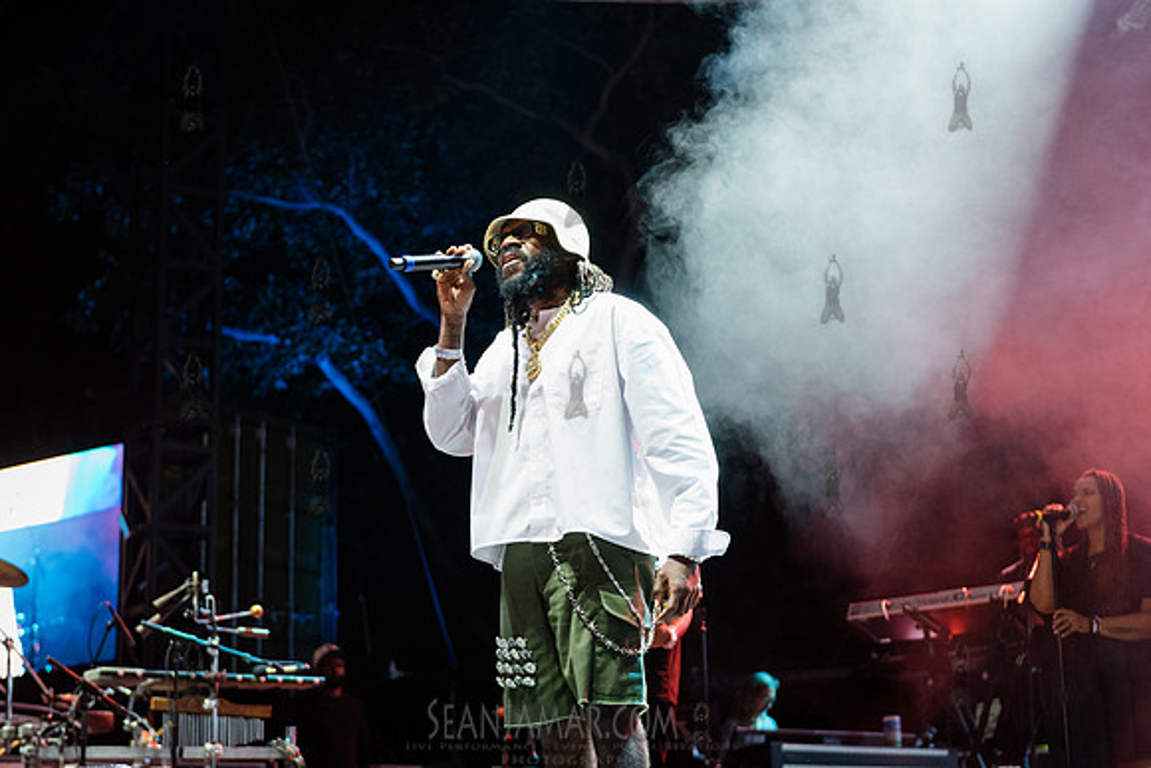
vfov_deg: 21.9
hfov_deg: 32.4
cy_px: 384
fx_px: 1983
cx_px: 576
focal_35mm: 62
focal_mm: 62
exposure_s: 1/250
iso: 3200
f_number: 3.5
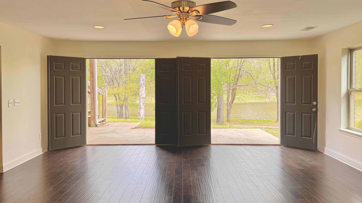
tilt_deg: -3.0
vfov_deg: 42.9
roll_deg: +1.7
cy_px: 97
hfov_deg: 69.9
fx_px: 259
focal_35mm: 27
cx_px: 179
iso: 64
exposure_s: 1/135
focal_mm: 6.76
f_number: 1.78
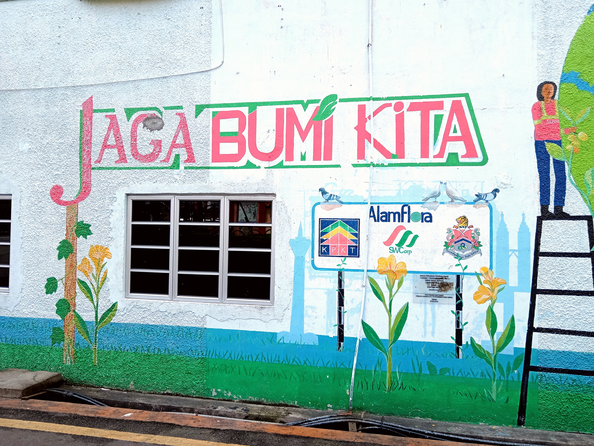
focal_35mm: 27
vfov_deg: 51.4
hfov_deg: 65.3
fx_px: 463
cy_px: 223
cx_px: 297
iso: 101
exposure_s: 1/336
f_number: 1.9
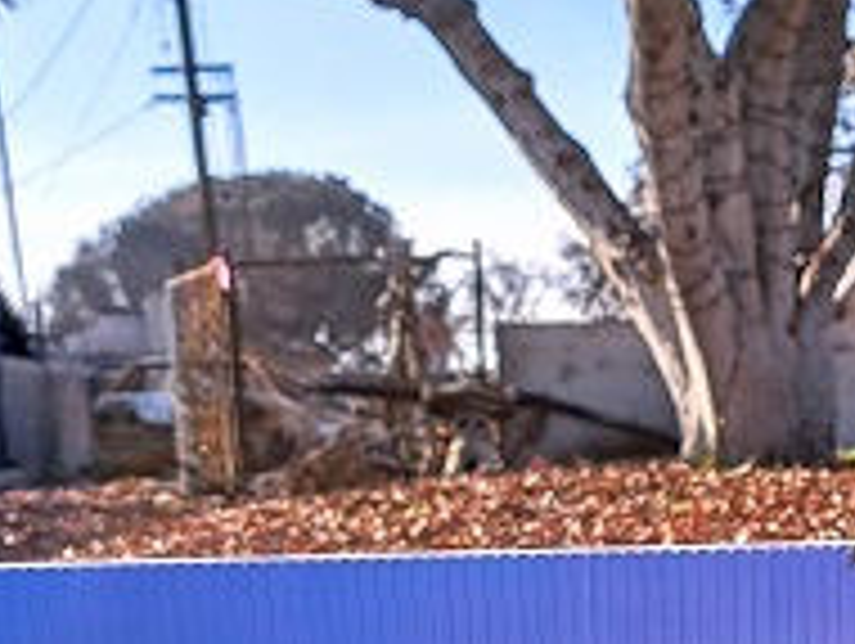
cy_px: 977
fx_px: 2498
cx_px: 891
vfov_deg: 13.8
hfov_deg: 18.8
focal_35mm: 101
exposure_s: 1/559
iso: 50
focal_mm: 5.23
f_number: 1.8
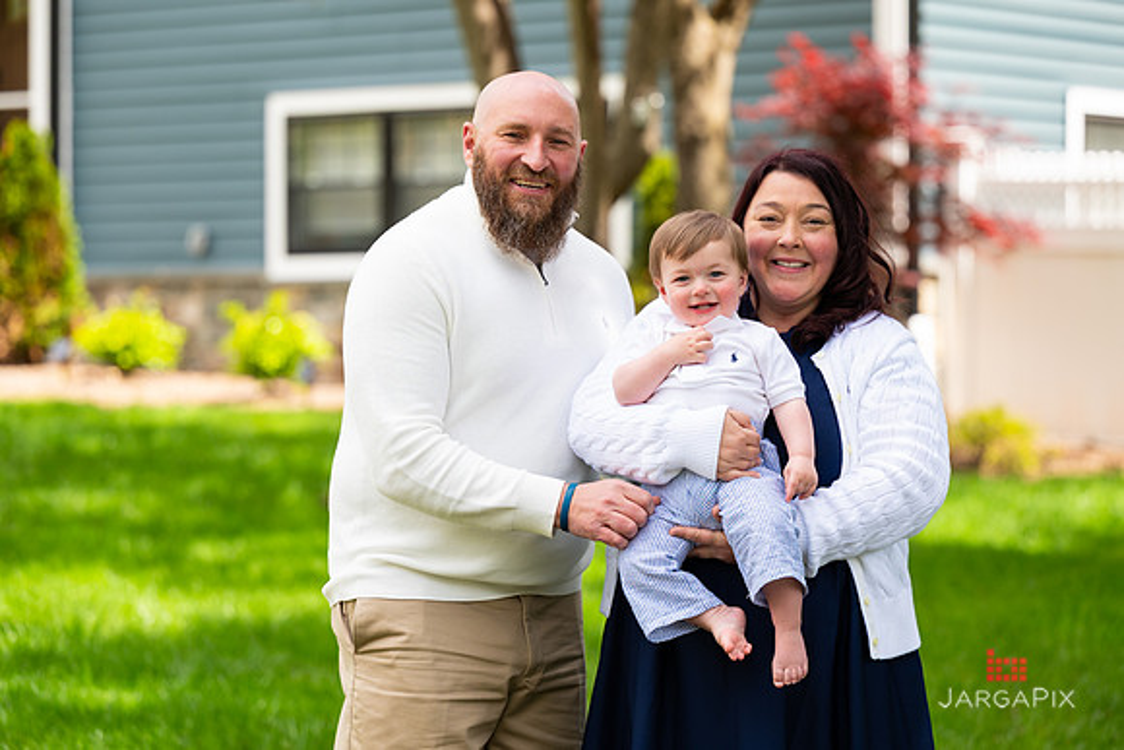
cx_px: 564
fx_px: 3906
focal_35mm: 125
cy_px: 357
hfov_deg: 16.4
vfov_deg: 11.0
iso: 200
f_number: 3.2
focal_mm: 115
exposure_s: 1/1000
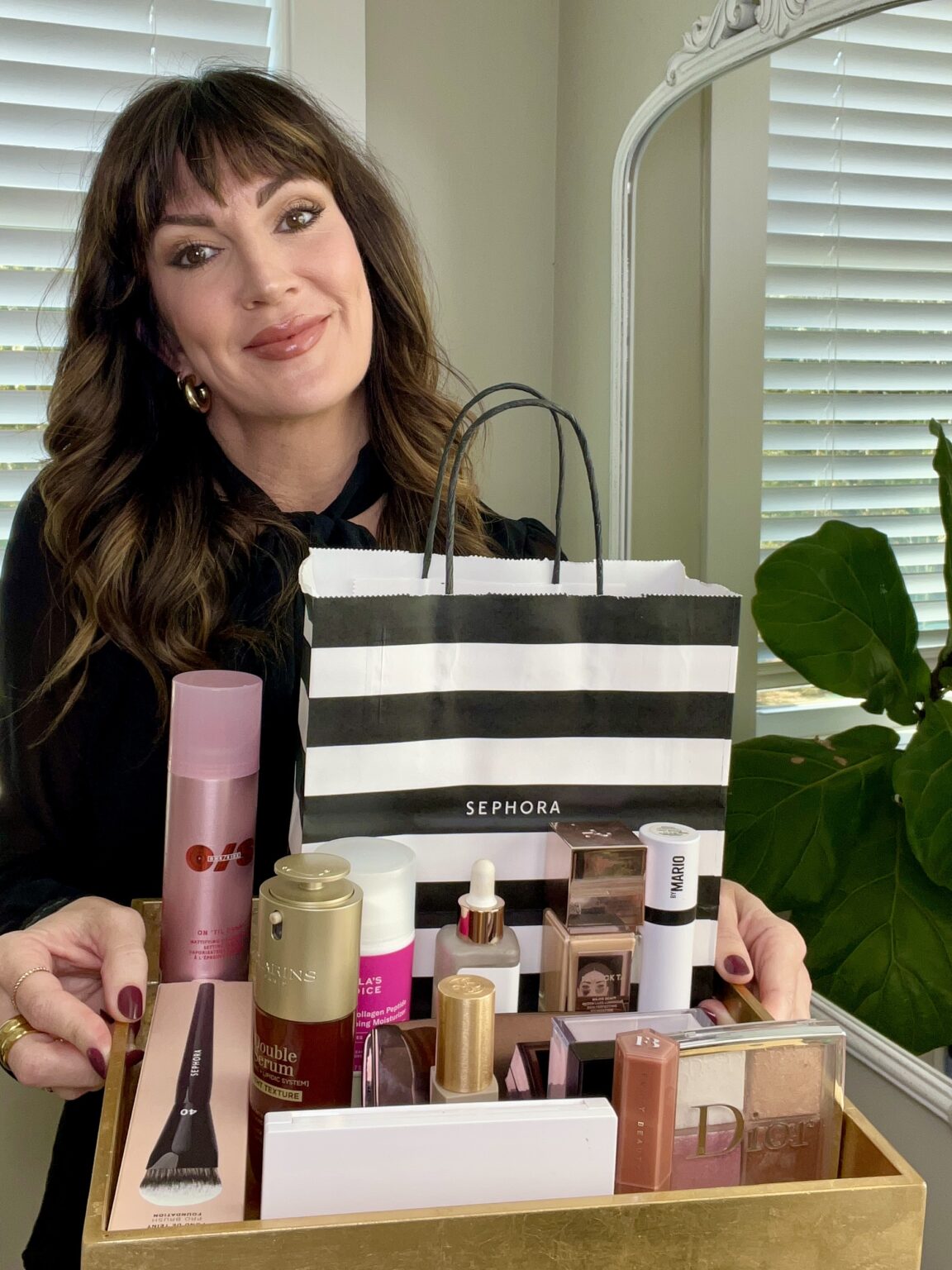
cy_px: 635
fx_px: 1100
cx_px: 476
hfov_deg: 46.8
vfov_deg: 60.0
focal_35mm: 30
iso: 50
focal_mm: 2.71
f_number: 2.2
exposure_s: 1/121
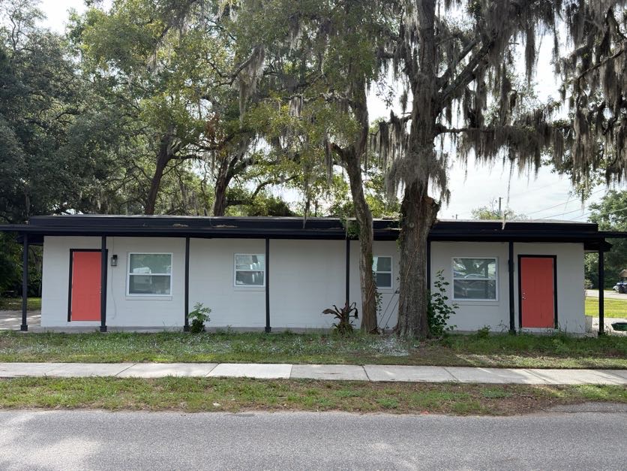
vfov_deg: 39.7
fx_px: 652
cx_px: 314
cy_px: 236
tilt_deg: +3.8
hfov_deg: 51.4
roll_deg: -1.1
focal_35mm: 36
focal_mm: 6.76
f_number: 1.78
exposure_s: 1/2217
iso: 100
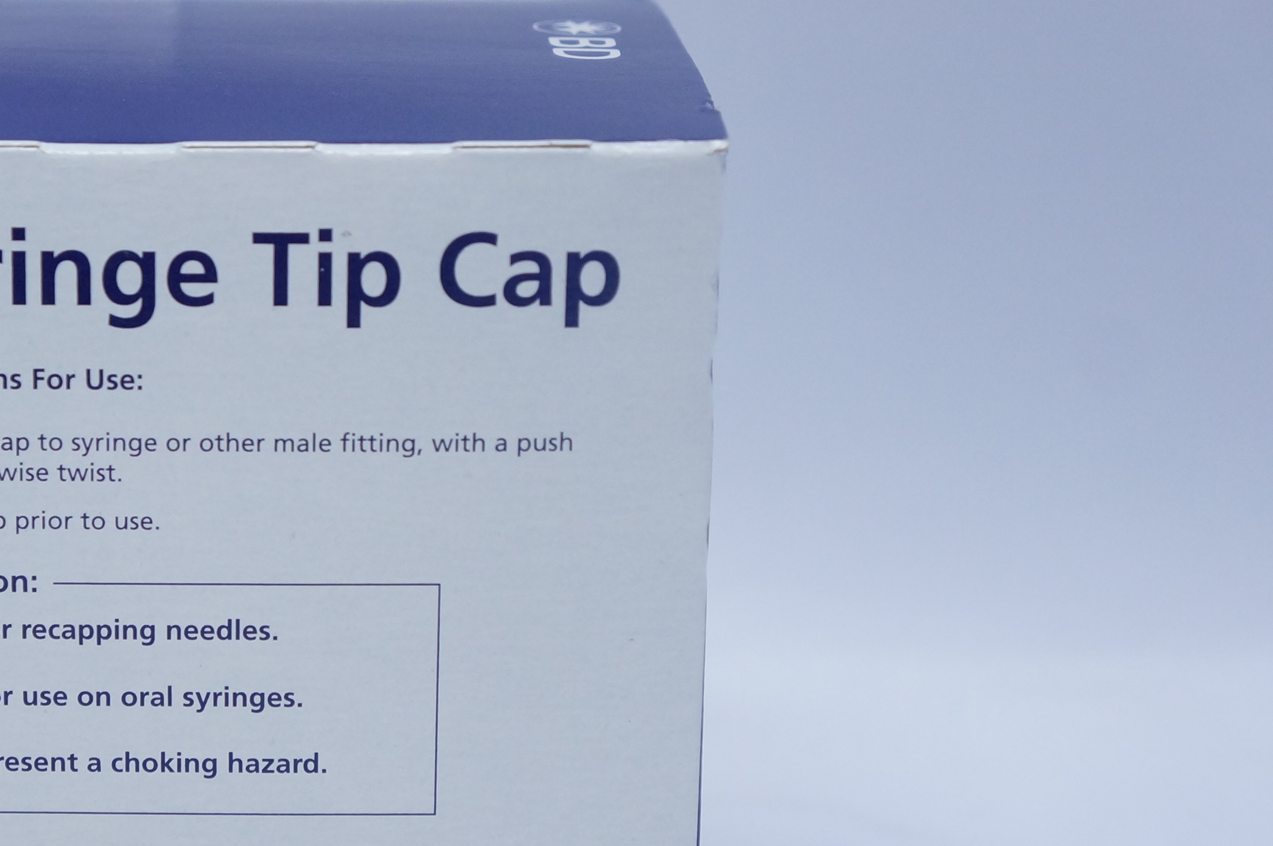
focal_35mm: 108
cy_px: 604
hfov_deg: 18.7
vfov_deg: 12.6
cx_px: 178
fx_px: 3812
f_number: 4.5
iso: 800
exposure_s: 1/160
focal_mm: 39
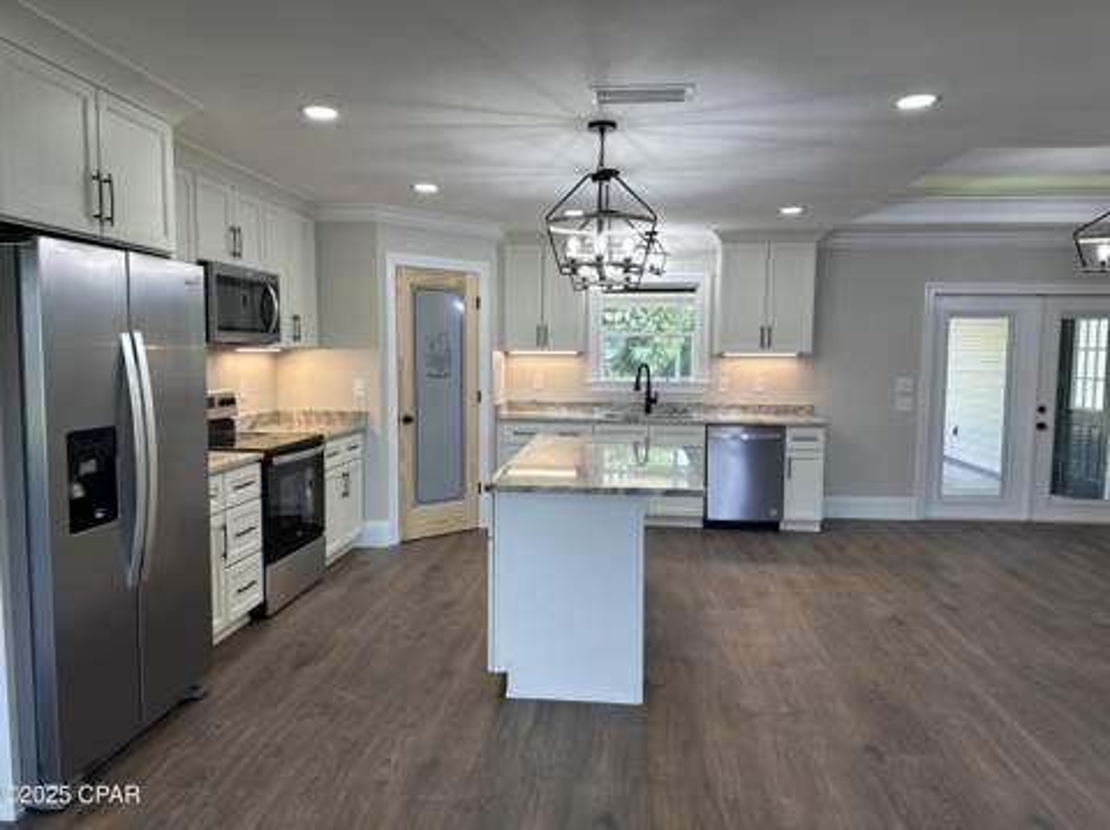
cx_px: 555
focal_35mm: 24
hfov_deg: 71.7
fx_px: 769
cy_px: 415
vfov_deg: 56.7
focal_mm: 6.86
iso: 64
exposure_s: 1/120
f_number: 1.78
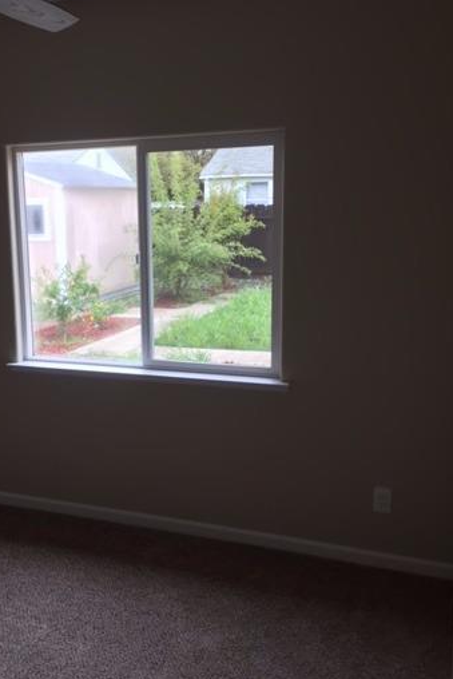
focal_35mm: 38
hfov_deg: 34.6
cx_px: 136
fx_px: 717
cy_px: 342
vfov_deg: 50.7
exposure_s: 1/120
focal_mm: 4.15
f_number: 2.2
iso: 50
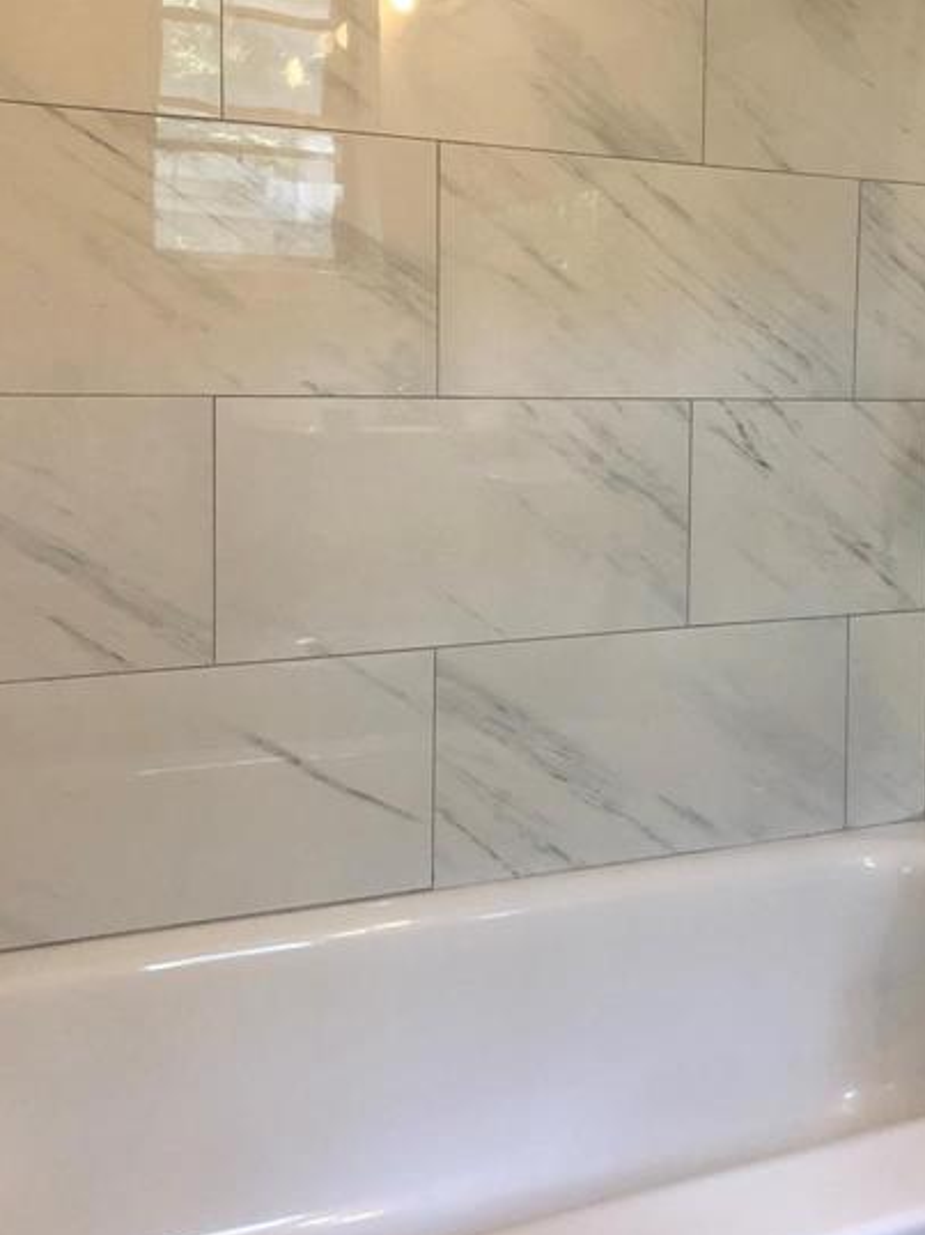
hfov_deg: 35.5
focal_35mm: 40
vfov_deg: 46.5
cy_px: 475
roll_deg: +0.0
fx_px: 1426
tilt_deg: -2.4
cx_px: 640
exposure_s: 1/24
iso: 32
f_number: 1.8
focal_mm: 4
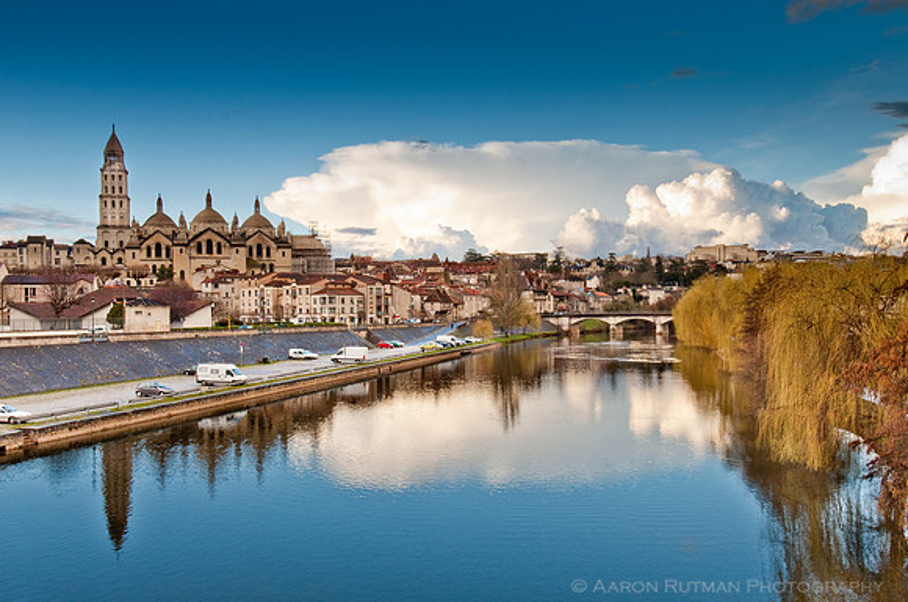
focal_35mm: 36
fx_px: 907
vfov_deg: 36.8
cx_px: 454
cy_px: 301
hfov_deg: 53.2
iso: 200
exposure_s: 1/45
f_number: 13
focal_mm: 24
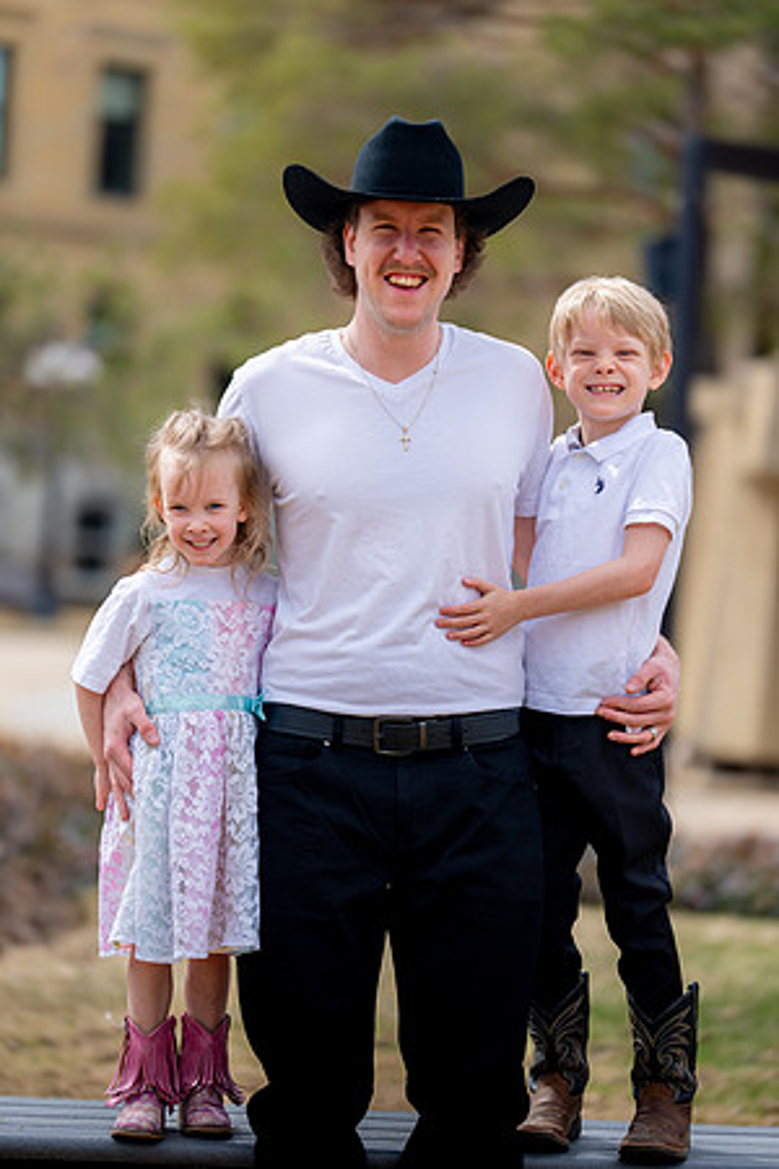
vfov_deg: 20.4
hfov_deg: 13.7
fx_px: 3246
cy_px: 584
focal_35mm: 100
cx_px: 390
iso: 100
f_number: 2
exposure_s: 1/2500
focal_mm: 100
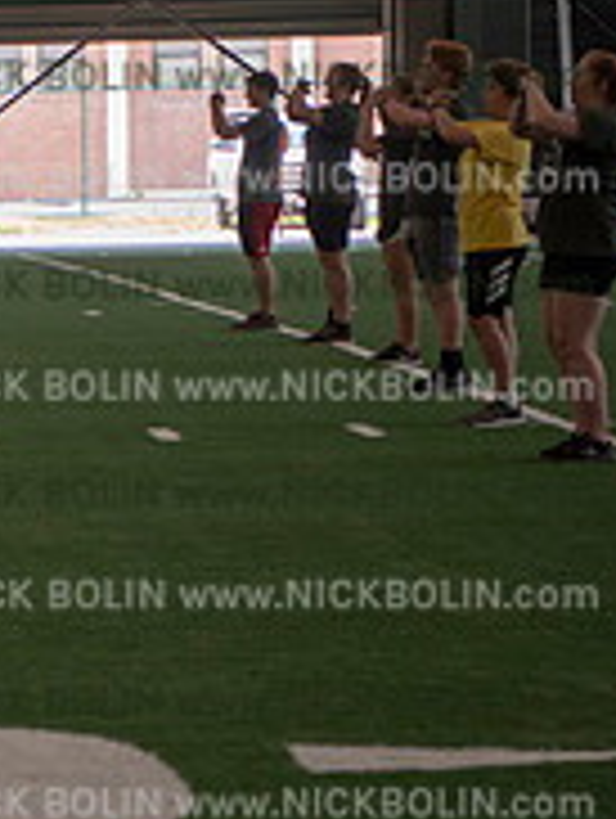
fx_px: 4498
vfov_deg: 10.4
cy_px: 389
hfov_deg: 7.6
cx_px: -459
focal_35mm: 190
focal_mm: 62
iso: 640
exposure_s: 1/320
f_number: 2.8
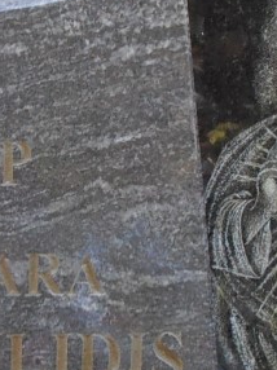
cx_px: 79
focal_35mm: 121
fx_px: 1293
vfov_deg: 16.3
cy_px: 185
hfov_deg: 12.2
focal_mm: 4.2
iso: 100
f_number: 3
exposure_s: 1/30
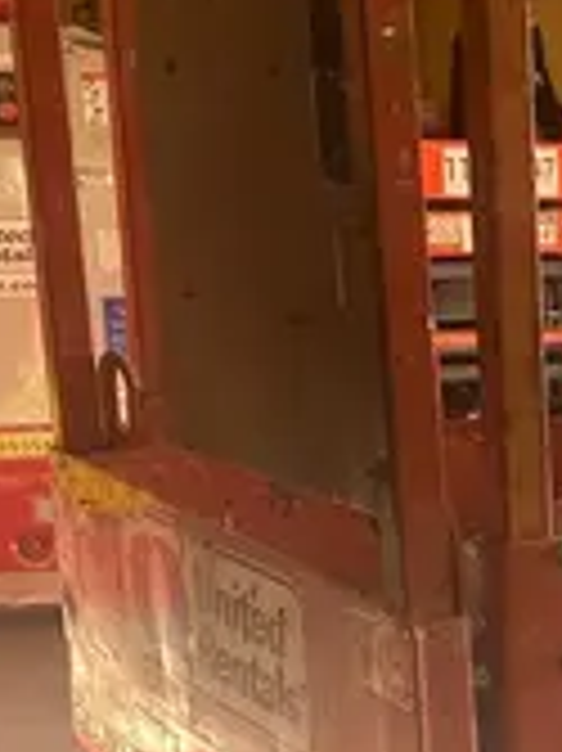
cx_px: 1039
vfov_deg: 17.0
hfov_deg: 11.9
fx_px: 2471
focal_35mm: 114
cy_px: 691
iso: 125
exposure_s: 1/107
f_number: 1.8
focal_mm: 4.25
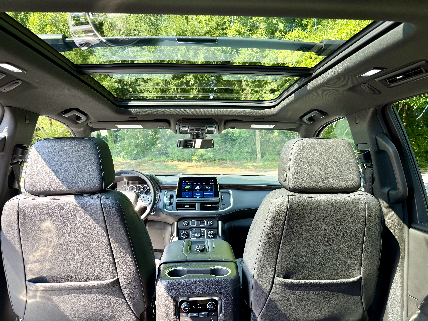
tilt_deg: -3.5
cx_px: 214
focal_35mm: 24
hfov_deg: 71.6
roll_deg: +1.8
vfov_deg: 56.8
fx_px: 297
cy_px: 160
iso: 125
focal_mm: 6.76
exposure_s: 1/222
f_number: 1.78
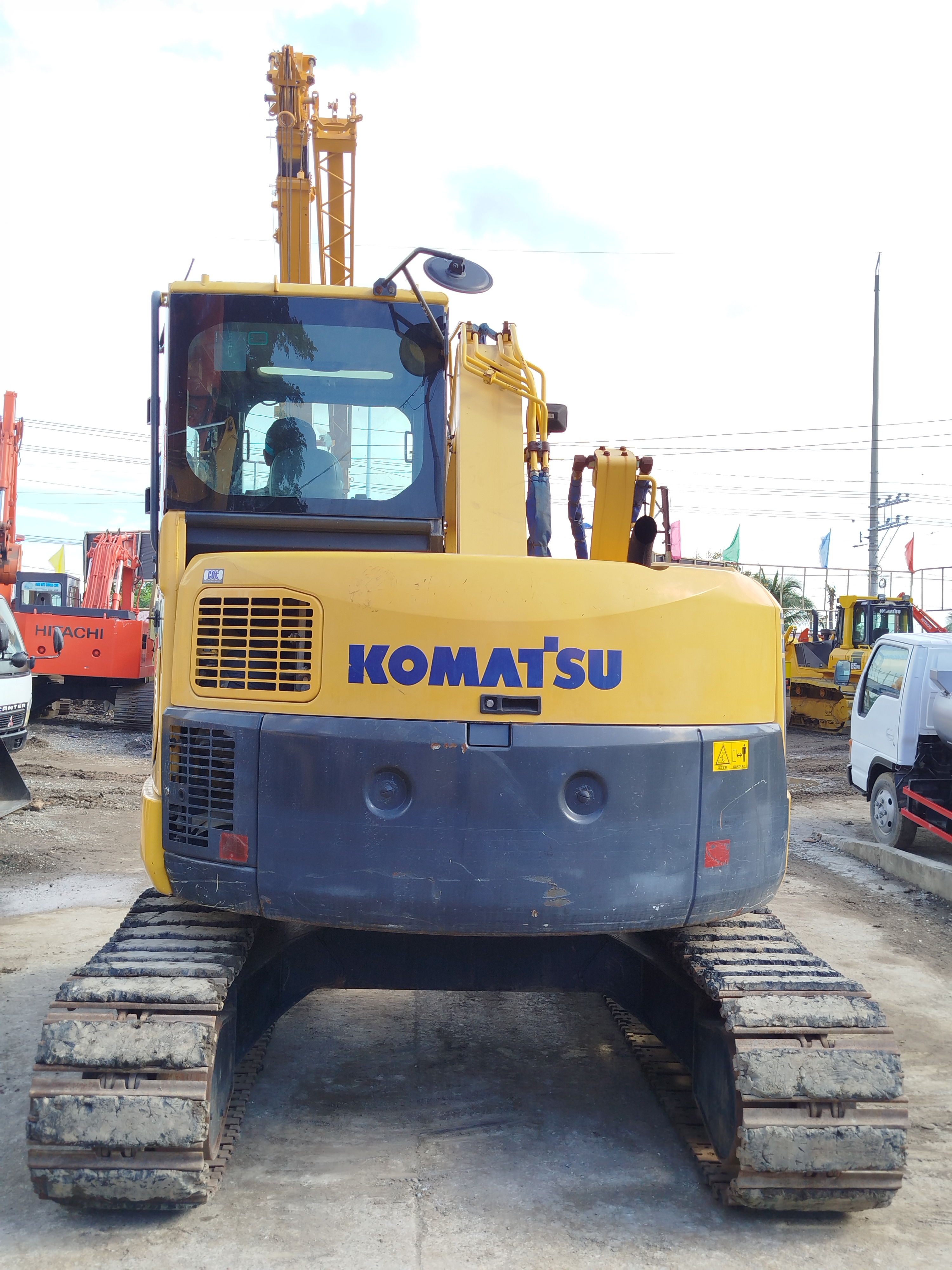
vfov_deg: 55.4
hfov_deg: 42.9
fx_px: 1210
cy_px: 635
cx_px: 476
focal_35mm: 33
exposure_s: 1/311
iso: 50
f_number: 1.7
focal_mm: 5.31
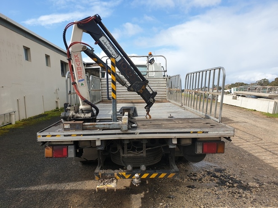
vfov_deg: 53.1
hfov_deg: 67.3
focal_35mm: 26
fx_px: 209
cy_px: 104
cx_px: 139
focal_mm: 4.3
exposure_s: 1/1035
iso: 50
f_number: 2.4
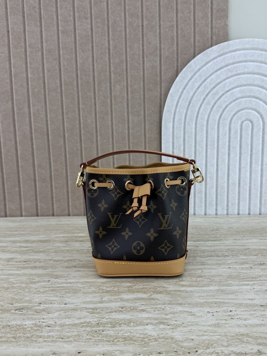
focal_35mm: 24
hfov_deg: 56.8
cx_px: 134
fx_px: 247
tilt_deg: -8.2
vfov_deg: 71.6
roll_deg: +0.4
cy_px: 178
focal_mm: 6.76
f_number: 1.78
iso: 80
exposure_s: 1/524
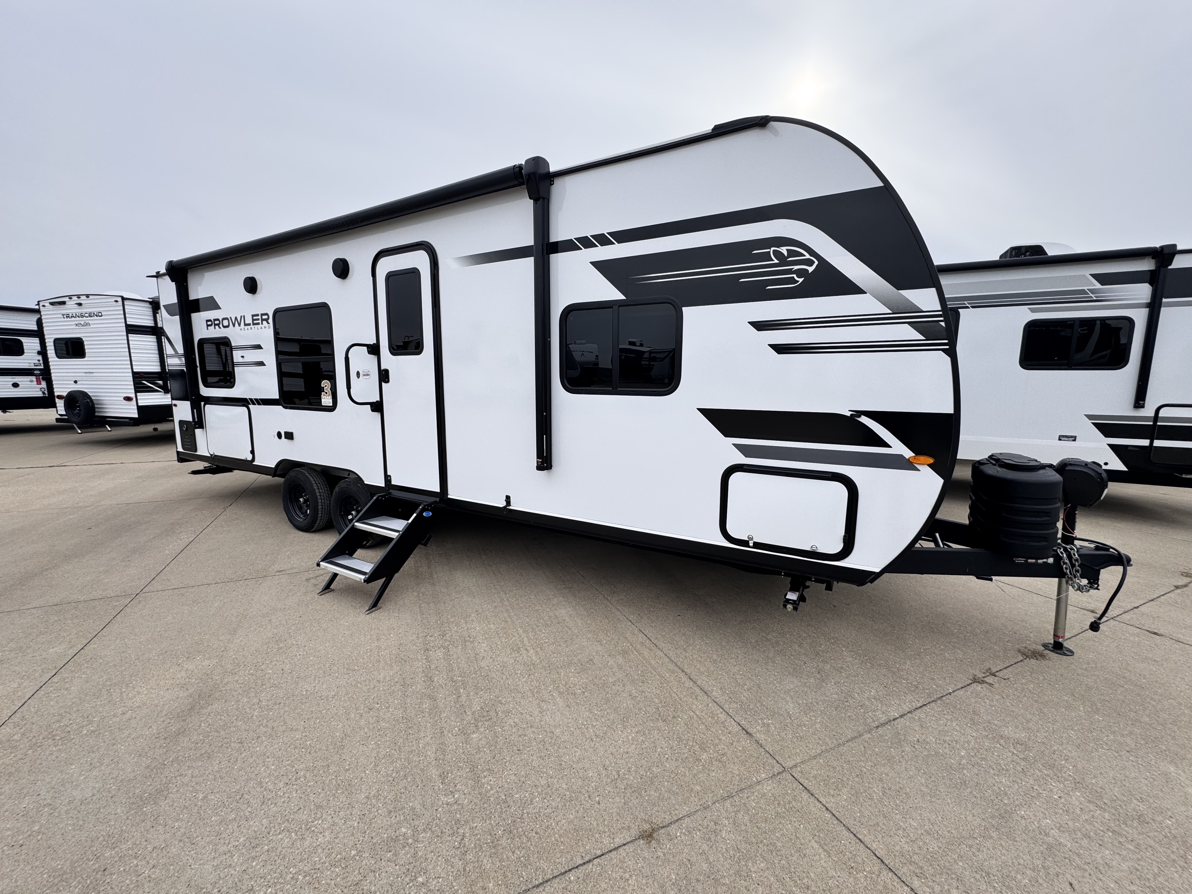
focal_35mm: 14
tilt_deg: -9.2
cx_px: 596
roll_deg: -1.5
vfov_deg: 85.7
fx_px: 482
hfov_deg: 102.1
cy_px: 447
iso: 40
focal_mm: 2.22
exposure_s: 1/636
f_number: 2.2
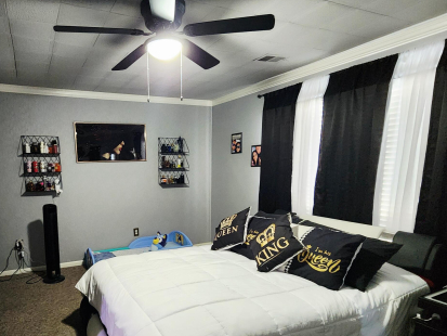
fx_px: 271
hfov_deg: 77.5
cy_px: 218
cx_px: 166
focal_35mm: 21
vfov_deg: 62.2
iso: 640
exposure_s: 1/24
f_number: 2.2
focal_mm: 2.2
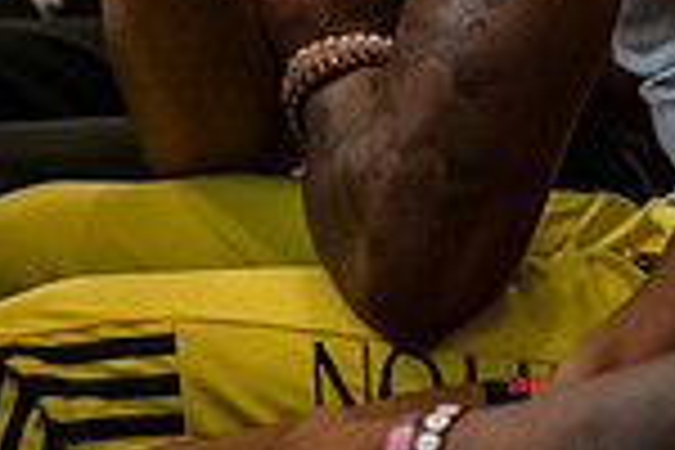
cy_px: -205
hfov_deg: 5.9
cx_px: 432
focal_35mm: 347
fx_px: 6506
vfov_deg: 3.9
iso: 3200
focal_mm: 90
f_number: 3.2
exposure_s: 1/200
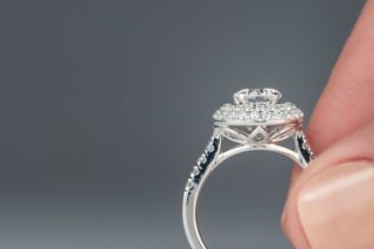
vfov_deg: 8.8
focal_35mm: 156
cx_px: 257
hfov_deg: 13.1
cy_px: 169
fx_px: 1620
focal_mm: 100
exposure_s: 1/50
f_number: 20
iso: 400
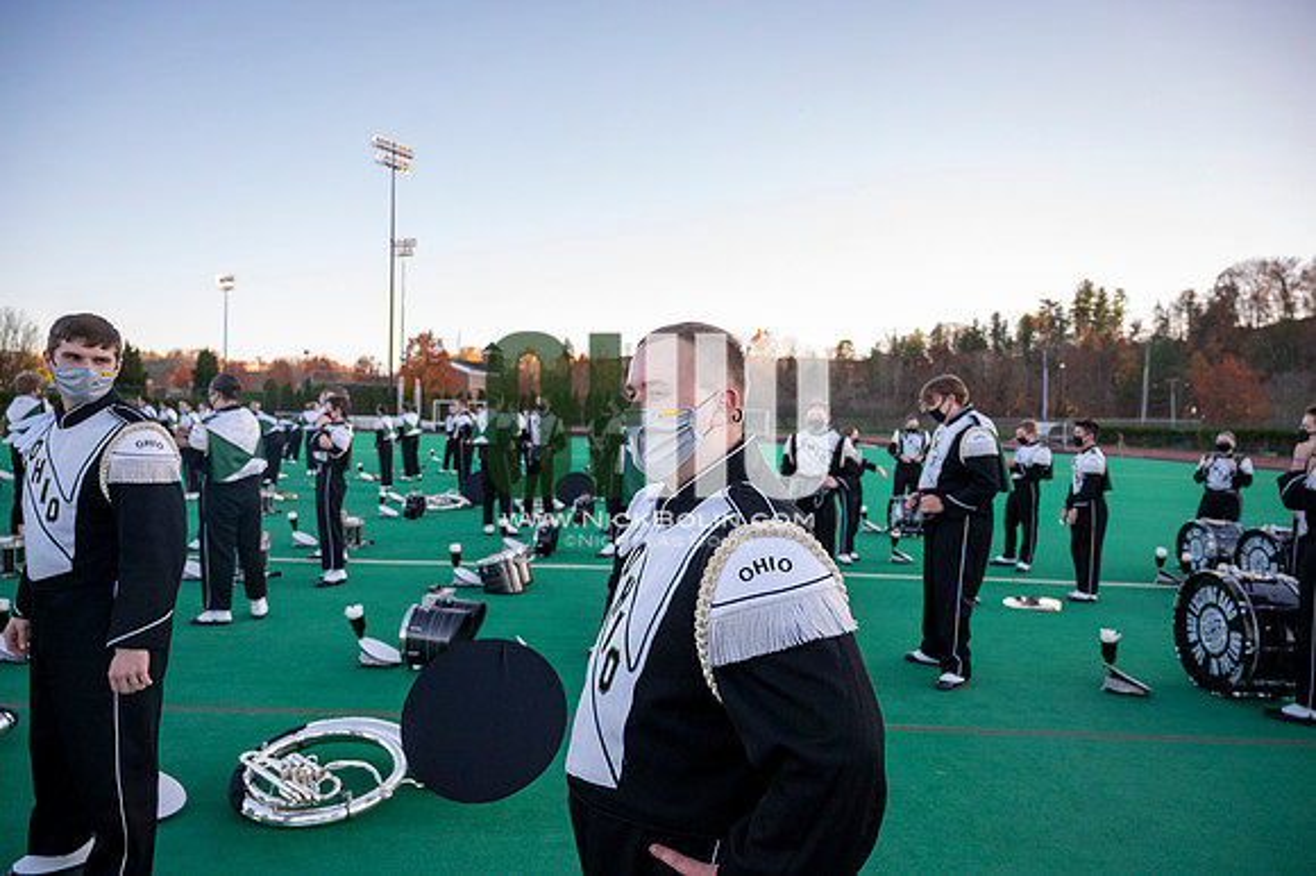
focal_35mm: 24
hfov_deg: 72.6
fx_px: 895
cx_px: 658
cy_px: 438
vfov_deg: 52.1
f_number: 4
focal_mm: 24.5
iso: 2000
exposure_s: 1/2500
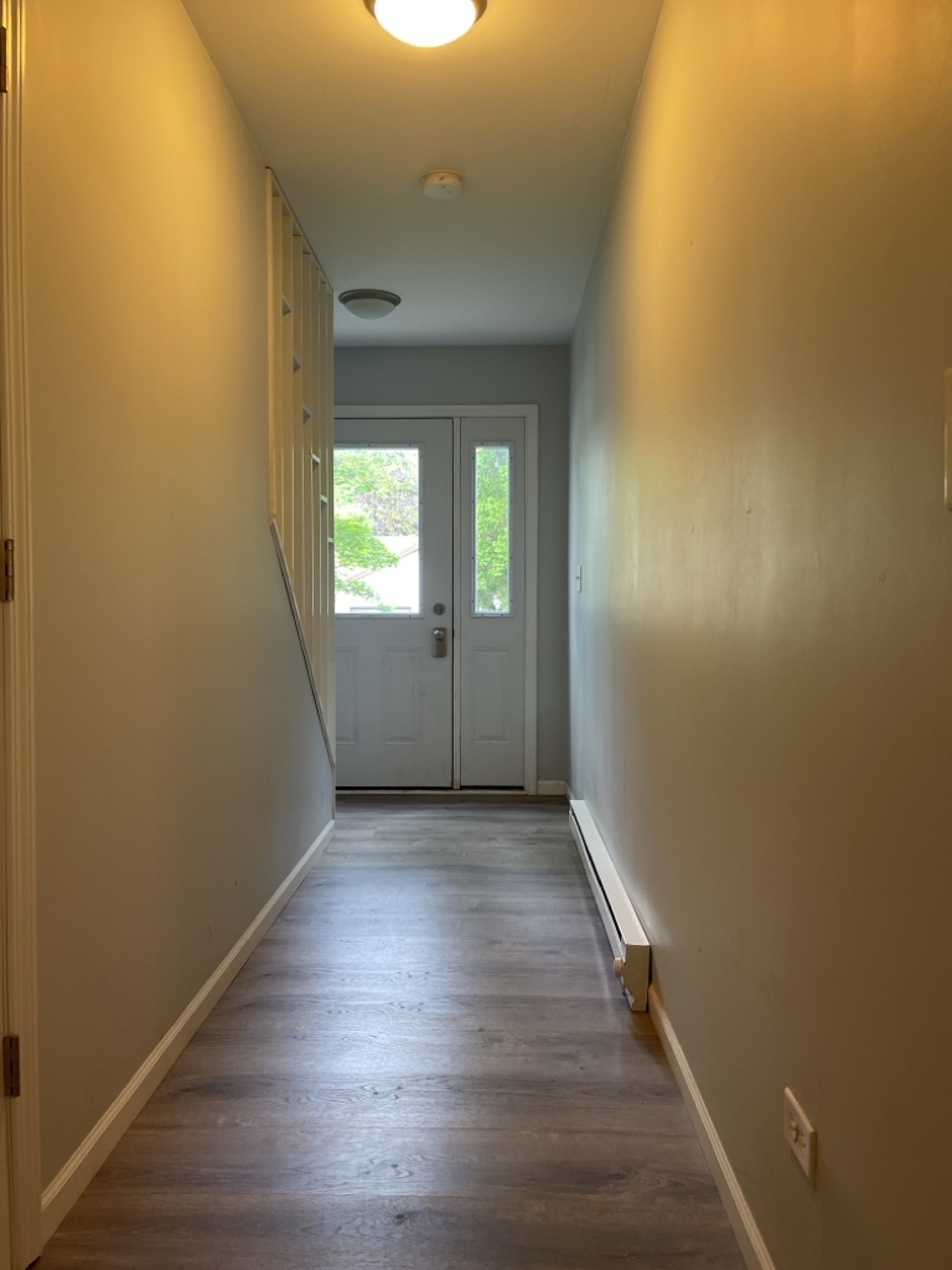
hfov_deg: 53.1
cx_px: 476
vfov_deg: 67.3
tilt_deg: -0.8
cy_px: 635
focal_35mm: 26
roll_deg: +0.1
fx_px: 953
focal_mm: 5.1
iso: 250
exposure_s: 1/60
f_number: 1.6
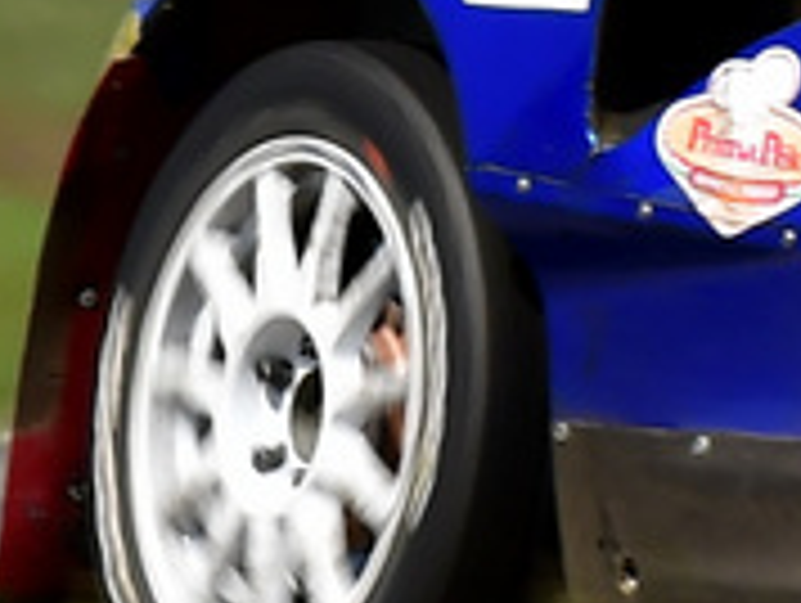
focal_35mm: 1451
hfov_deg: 1.4
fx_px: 33615
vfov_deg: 1.0
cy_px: -92
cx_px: 2102
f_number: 9
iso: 100
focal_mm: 175
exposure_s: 1/640
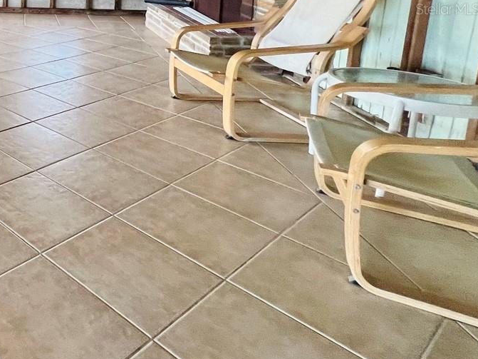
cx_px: -87
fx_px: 428
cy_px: 9
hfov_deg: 41.4
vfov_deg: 40.4
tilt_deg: -9.8
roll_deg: +0.9
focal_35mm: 31
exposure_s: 1/73
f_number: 1.8
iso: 250
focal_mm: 1.57
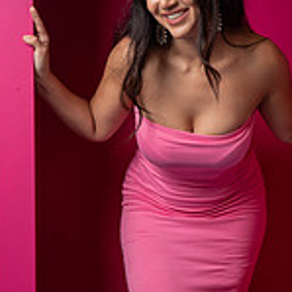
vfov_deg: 15.4
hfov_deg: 15.4
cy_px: 188
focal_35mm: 113
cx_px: 194
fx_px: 1078
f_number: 5.6
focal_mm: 44
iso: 250
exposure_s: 1/200
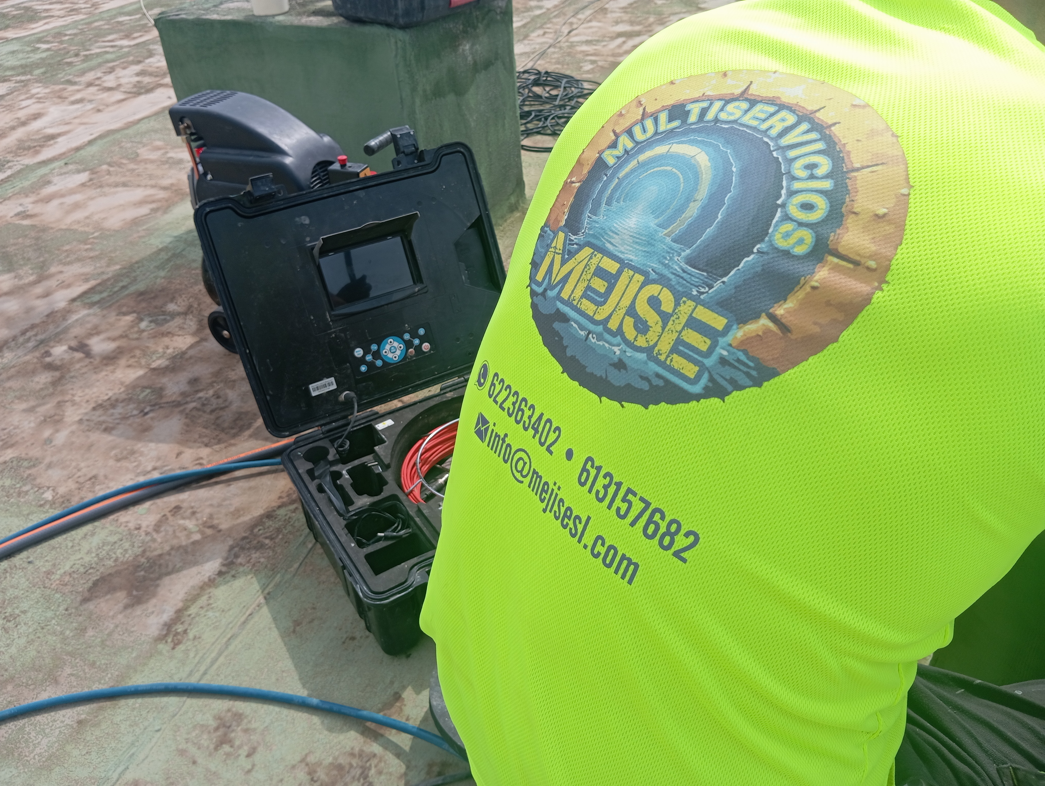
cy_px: 393
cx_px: 522
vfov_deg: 49.9
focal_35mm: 28
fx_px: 846
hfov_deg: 63.4
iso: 53
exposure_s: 1/669
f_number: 1.8
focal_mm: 4.22
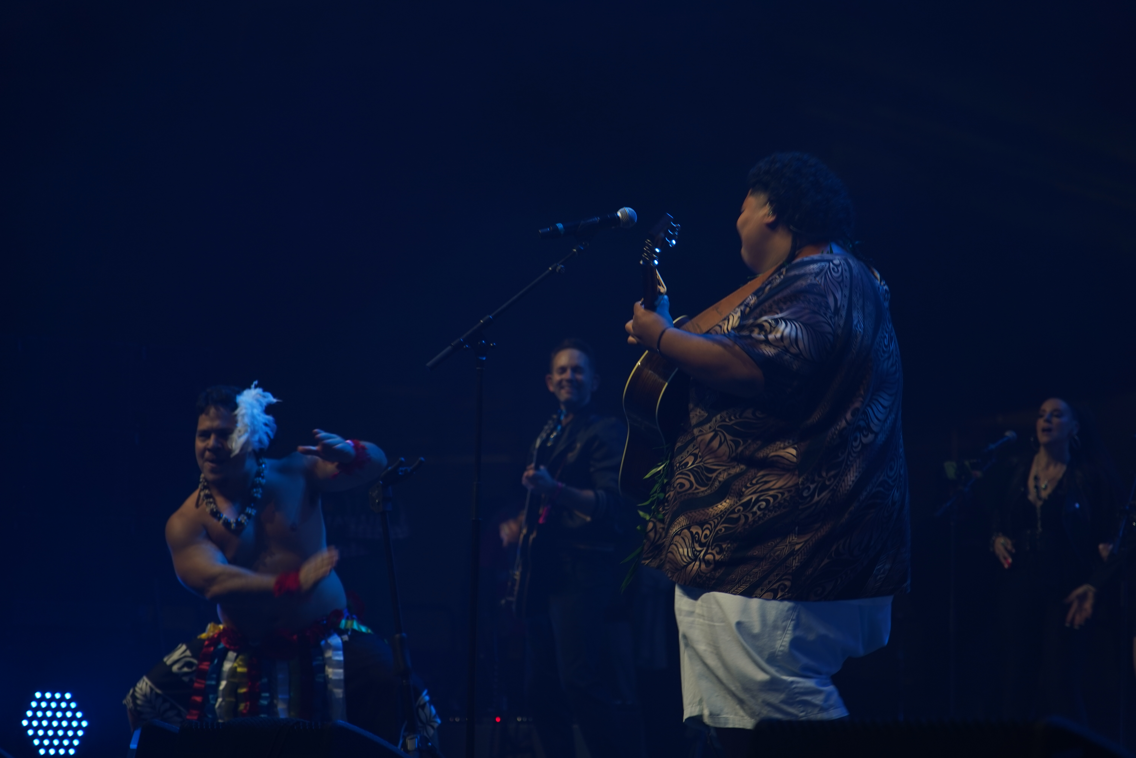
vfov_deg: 13.0
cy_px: 379
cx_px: 568
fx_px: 3313
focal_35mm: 105
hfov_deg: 19.5
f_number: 4
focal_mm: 105
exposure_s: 1/80
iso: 250
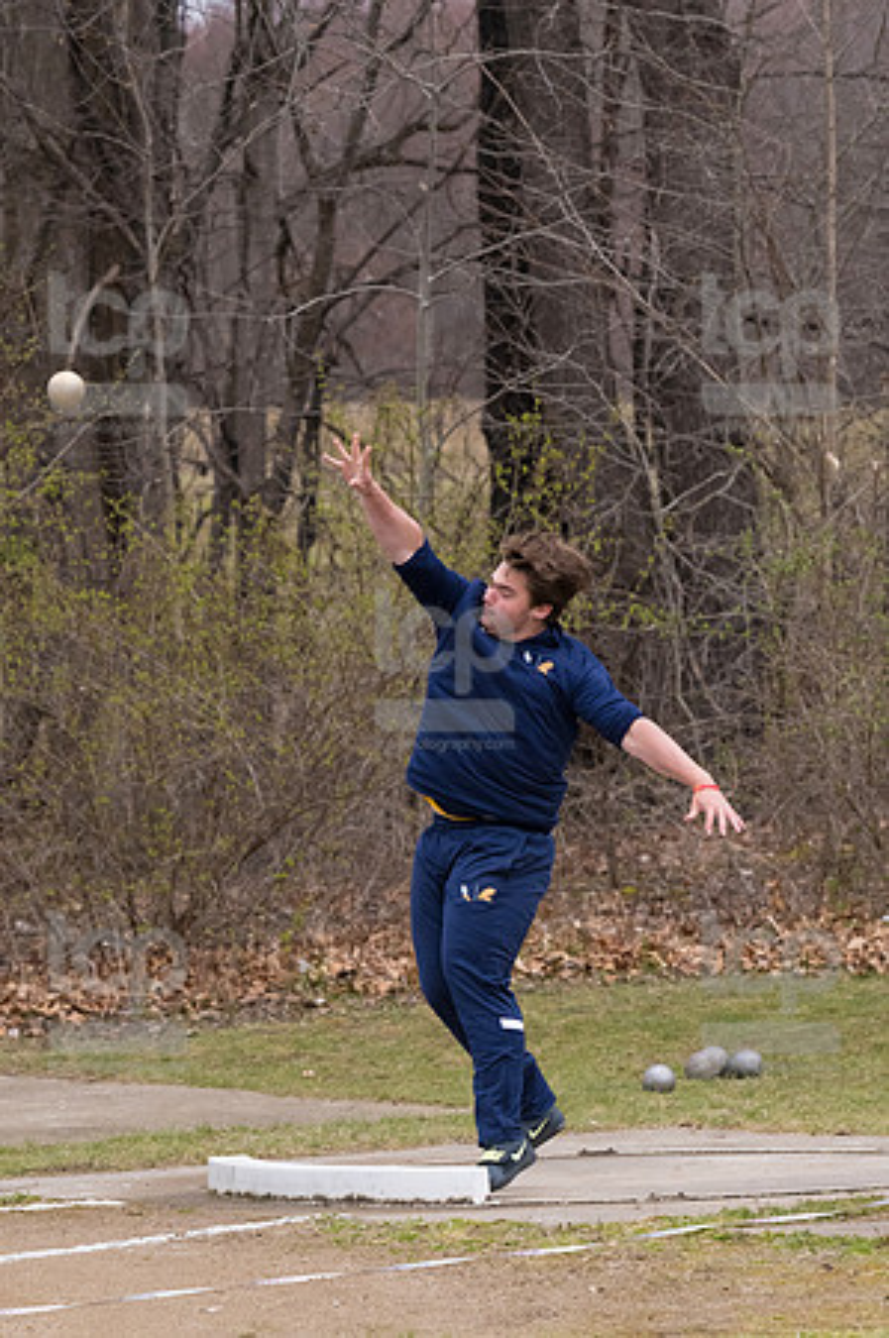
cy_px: 669
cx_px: 444
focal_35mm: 247
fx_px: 9170
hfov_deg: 5.6
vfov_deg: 8.3
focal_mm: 165
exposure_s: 1/1600
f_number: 5
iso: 2000
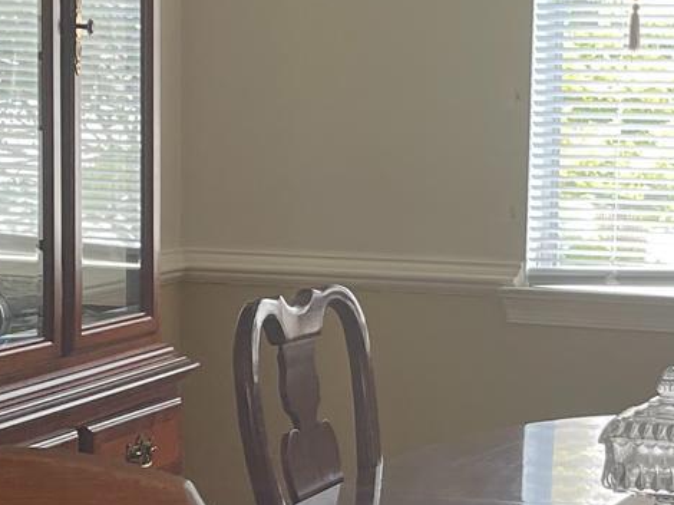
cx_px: 437
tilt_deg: -8.2
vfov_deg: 13.5
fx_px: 2121
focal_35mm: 109
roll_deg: -1.8
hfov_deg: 18.0
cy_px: 374
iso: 125
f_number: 1.6
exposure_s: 1/120
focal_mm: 5.1
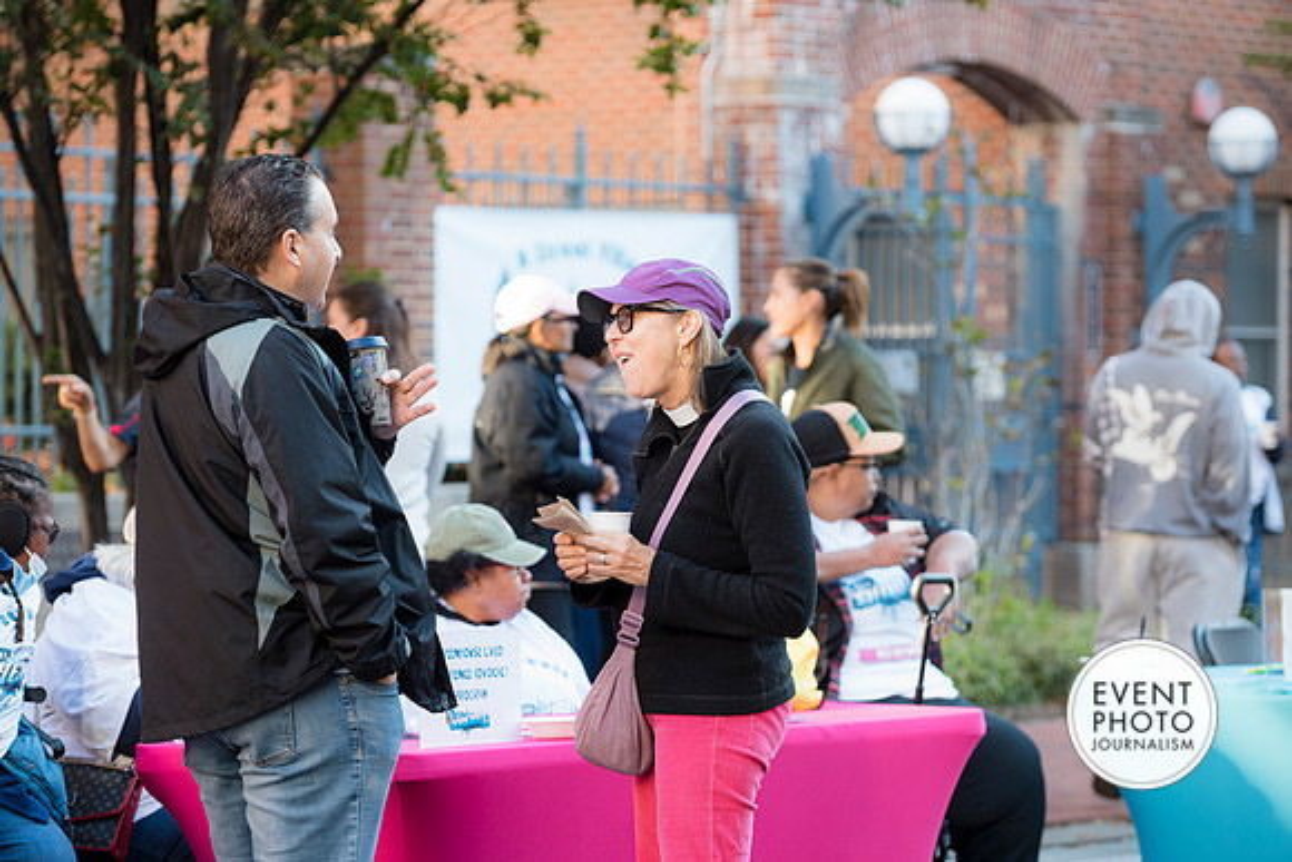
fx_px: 4307
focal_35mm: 120
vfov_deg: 11.4
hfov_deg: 17.1
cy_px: 431
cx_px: 646
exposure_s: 1/200
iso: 640
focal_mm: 120
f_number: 4
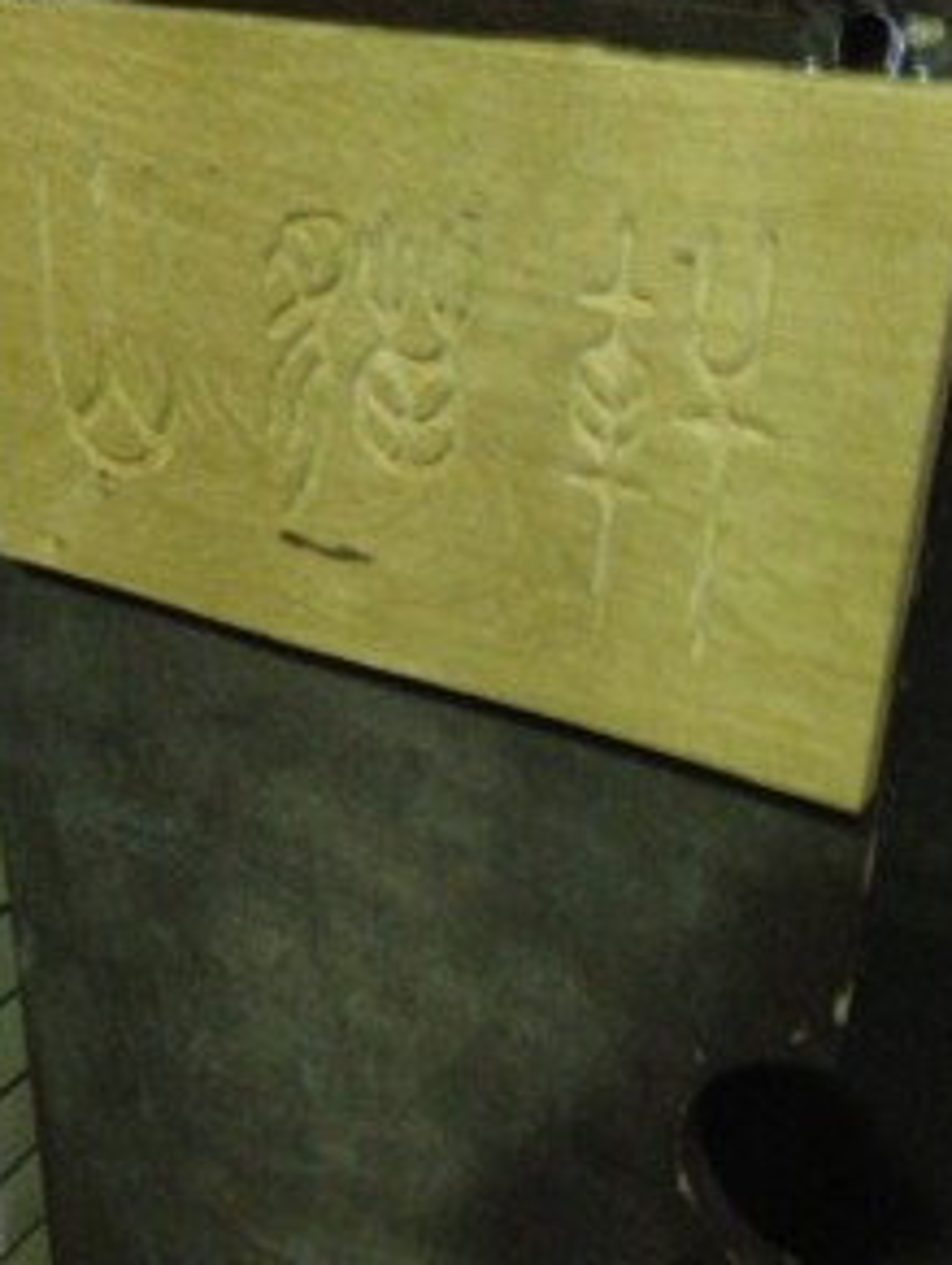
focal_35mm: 51
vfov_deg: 37.4
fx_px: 1866
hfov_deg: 28.5
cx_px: 348
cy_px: 713
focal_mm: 4.13
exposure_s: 1/15
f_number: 2.4
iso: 800
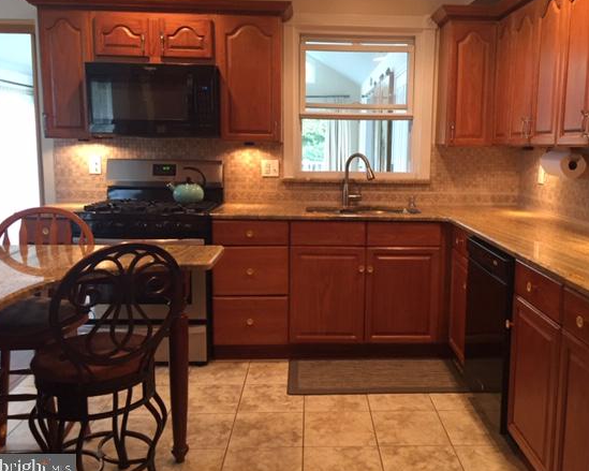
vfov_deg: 44.5
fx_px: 575
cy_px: 224
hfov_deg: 54.0
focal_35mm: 33
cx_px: 336
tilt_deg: -8.9
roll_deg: -1.4
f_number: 2.2
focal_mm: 4.15
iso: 160
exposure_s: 1/30
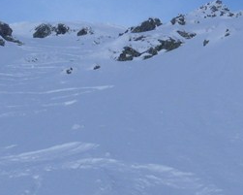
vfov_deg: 14.0
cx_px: 97
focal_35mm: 109
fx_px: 784
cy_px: 172
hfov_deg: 17.6
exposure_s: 1/400
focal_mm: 6.3
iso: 80
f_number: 5.6
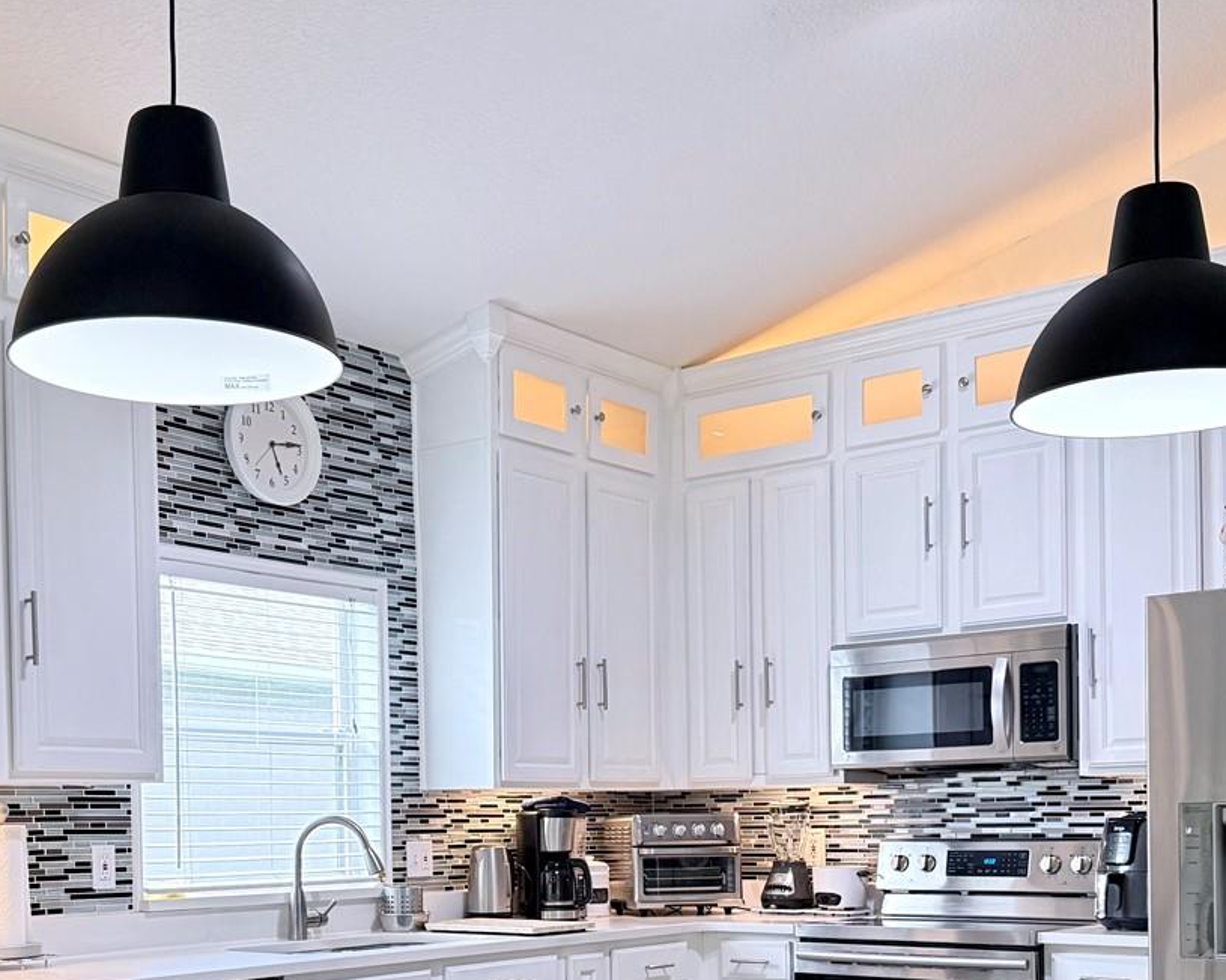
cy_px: 821
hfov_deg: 40.2
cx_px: 513
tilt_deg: +0.4
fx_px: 1669
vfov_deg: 31.7
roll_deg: +0.7
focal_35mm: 46
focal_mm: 6.76
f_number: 1.78
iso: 320
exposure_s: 1/120
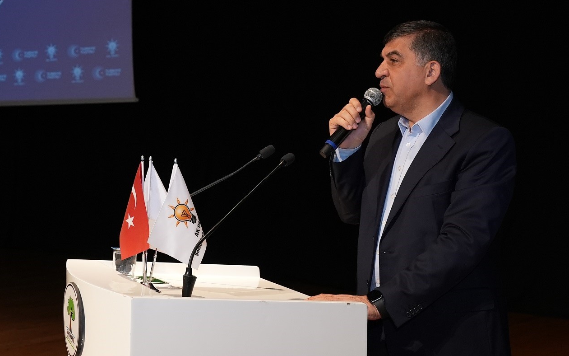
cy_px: 89
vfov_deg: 21.5
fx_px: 930
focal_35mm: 60
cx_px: 202
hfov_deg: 33.8
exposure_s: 1/250
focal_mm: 35
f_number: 4
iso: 2500
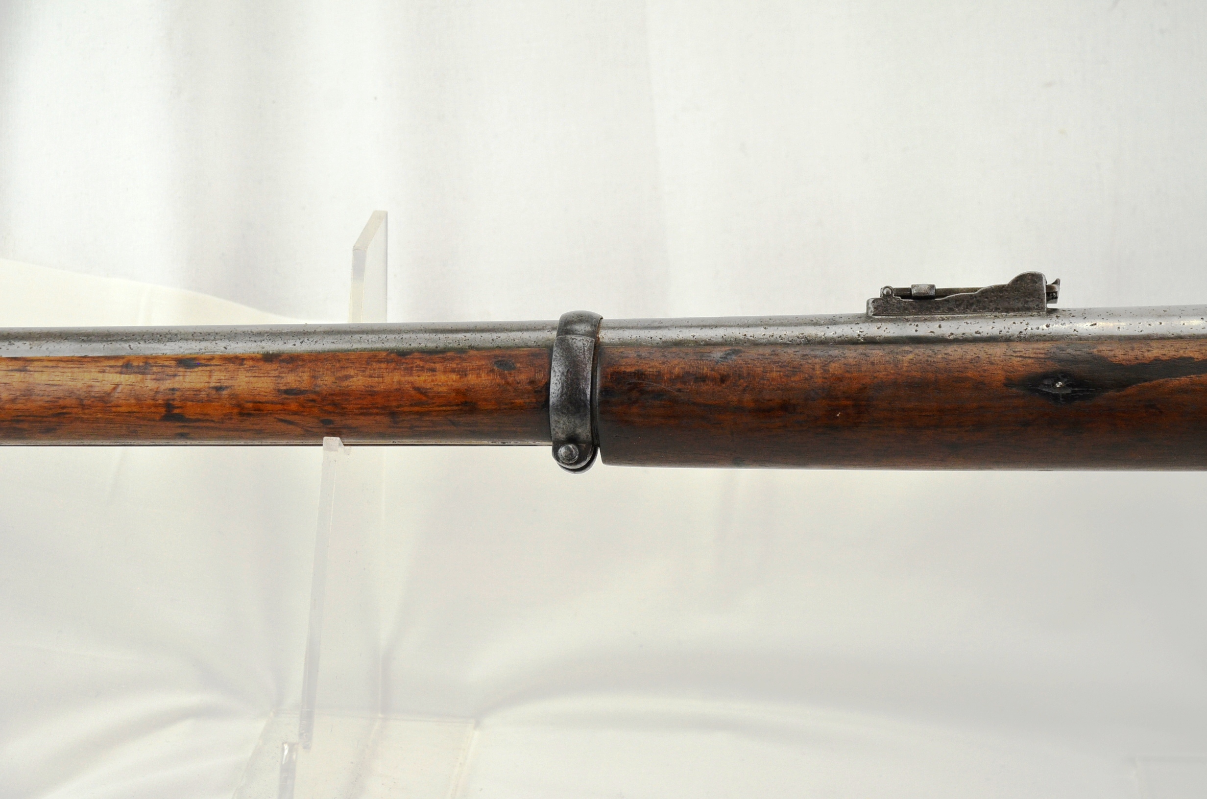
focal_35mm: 93
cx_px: 604
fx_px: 3112
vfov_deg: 14.6
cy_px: 400
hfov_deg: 22.0
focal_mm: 62
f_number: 5
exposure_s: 1/250
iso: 720
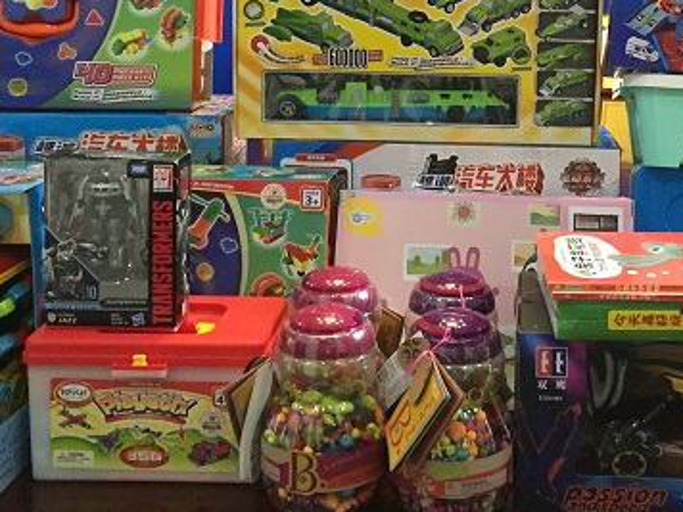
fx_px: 1125
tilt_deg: -7.1
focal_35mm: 57
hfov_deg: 33.3
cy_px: 72
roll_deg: -2.1
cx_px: 487
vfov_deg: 25.0
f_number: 2.2
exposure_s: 1/25
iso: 250
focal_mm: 4.15
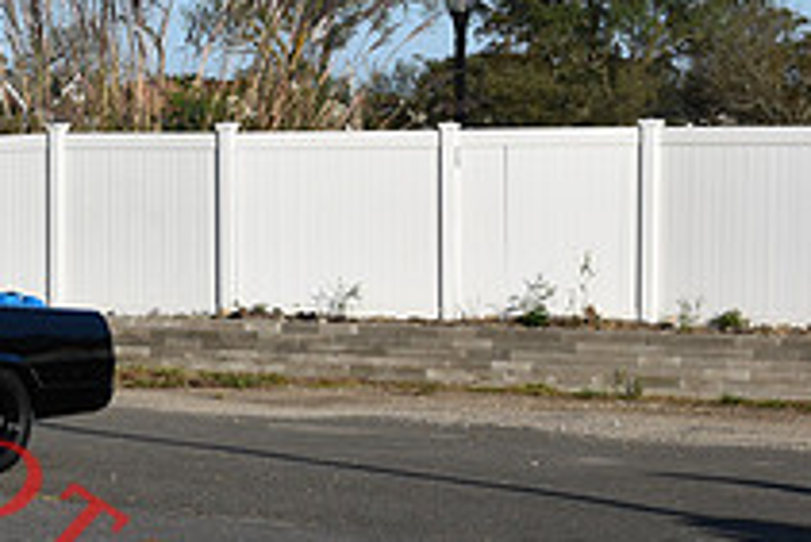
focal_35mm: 144
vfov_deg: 9.5
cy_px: 402
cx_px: -115
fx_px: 3255
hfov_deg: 13.9
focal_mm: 35
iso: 200
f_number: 8
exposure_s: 1/250
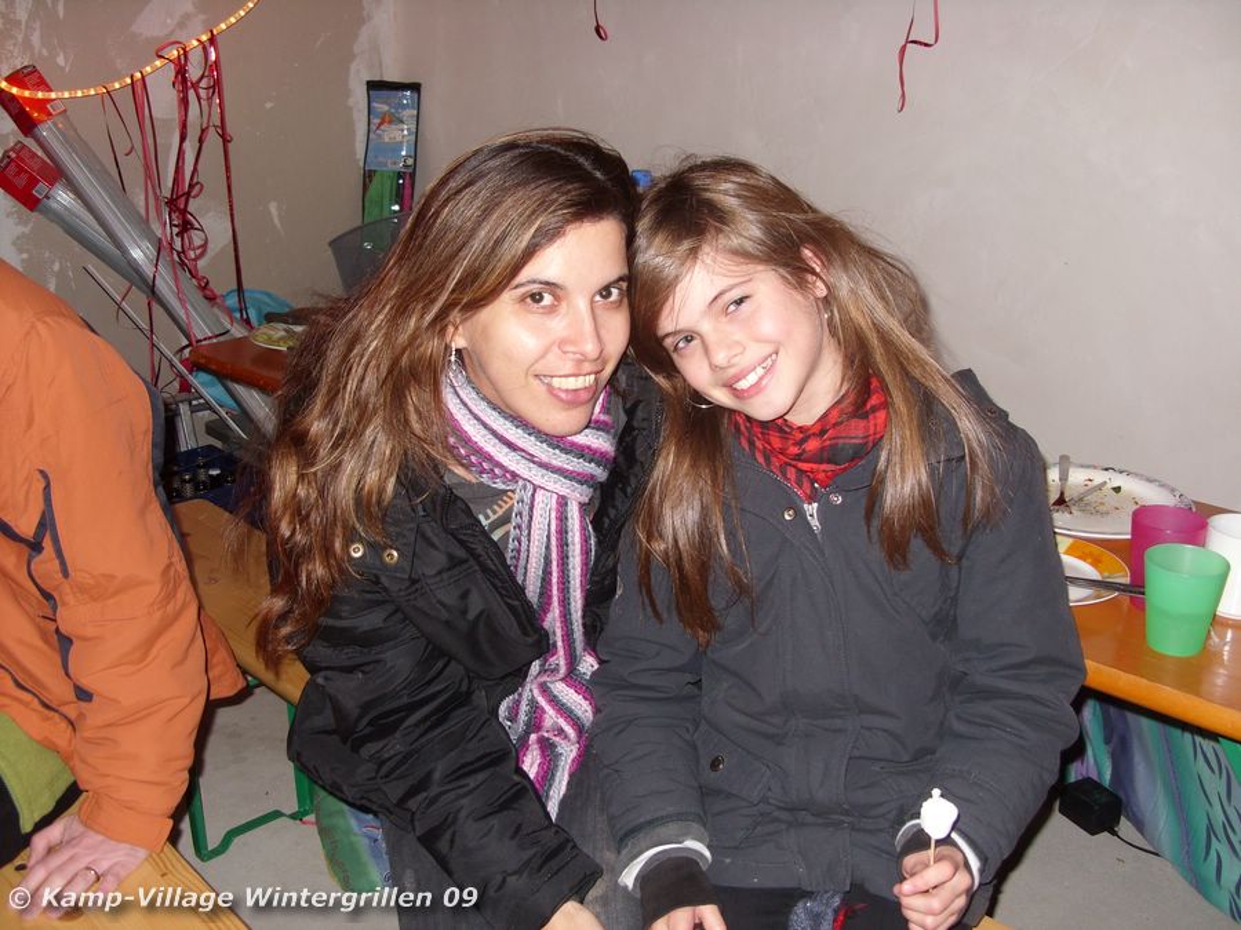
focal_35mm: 38
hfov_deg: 49.0
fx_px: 1362
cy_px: 465
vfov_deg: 37.7
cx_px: 620
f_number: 2.8
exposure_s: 1/30
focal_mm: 6.3
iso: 100
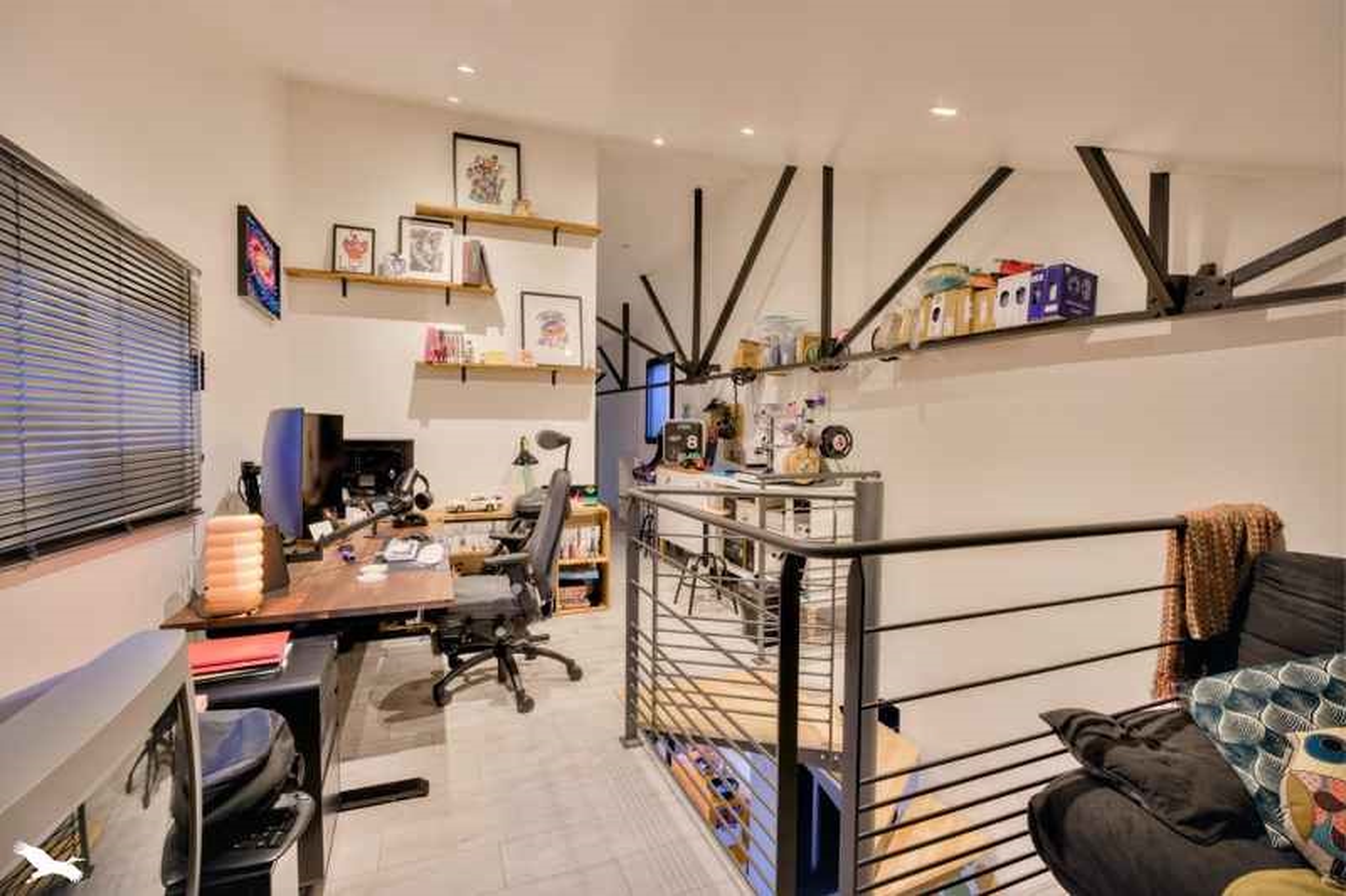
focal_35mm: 16
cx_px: 673
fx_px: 598
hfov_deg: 96.7
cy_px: 448
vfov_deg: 73.7
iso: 800
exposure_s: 1/25
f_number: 8
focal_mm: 16
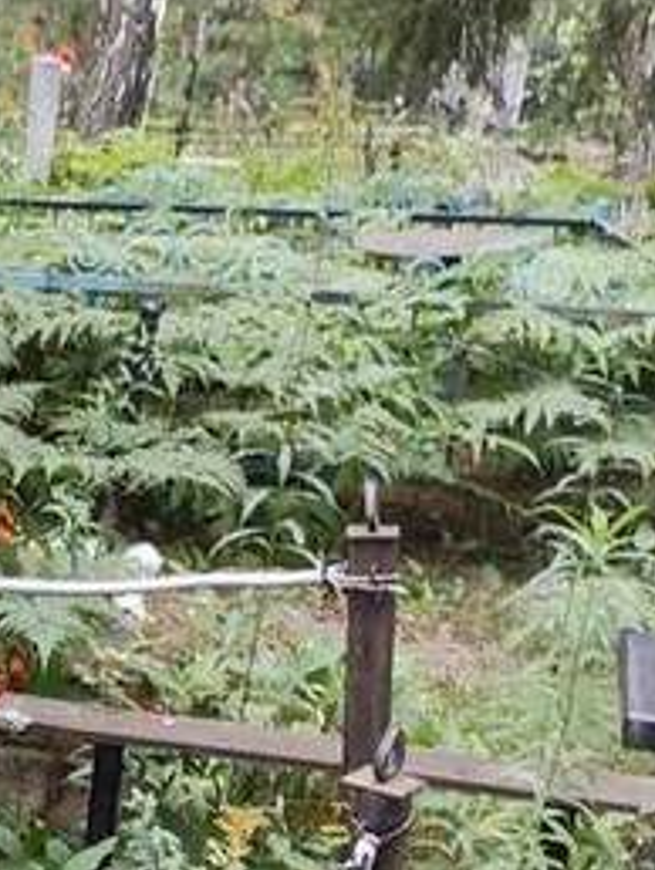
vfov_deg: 18.9
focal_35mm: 103
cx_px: -689
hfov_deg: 12.5
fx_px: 2594
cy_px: 668
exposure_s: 1/60
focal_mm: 4.77
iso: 219
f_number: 1.75
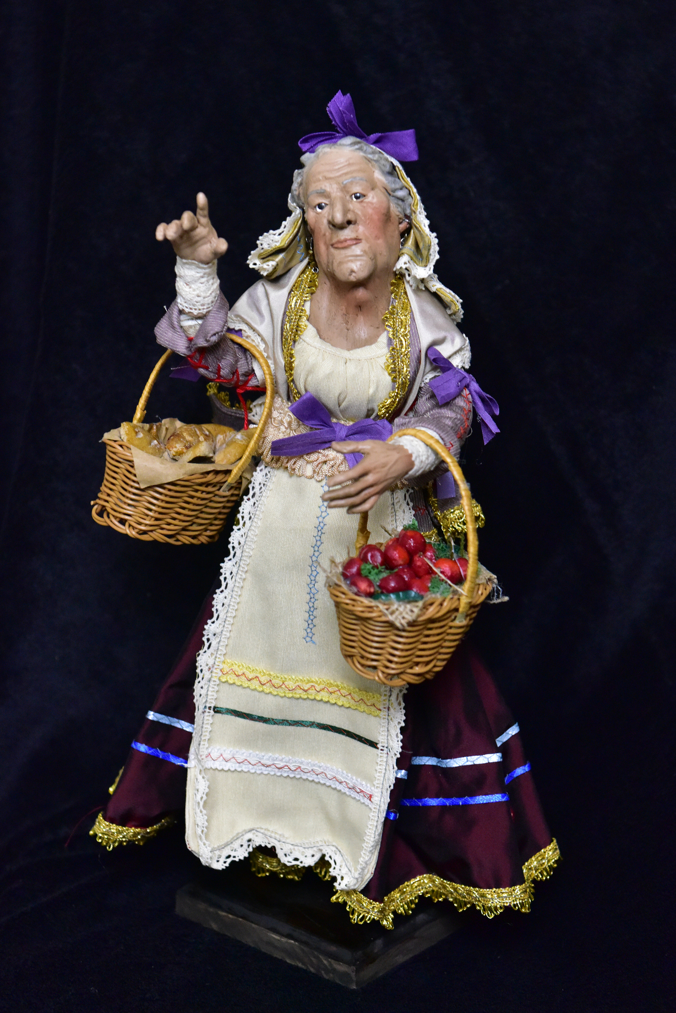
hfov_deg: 21.9
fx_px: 1745
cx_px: 338
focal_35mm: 62
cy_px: 506
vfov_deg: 32.4
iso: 5000
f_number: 4
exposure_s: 1/100
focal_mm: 62
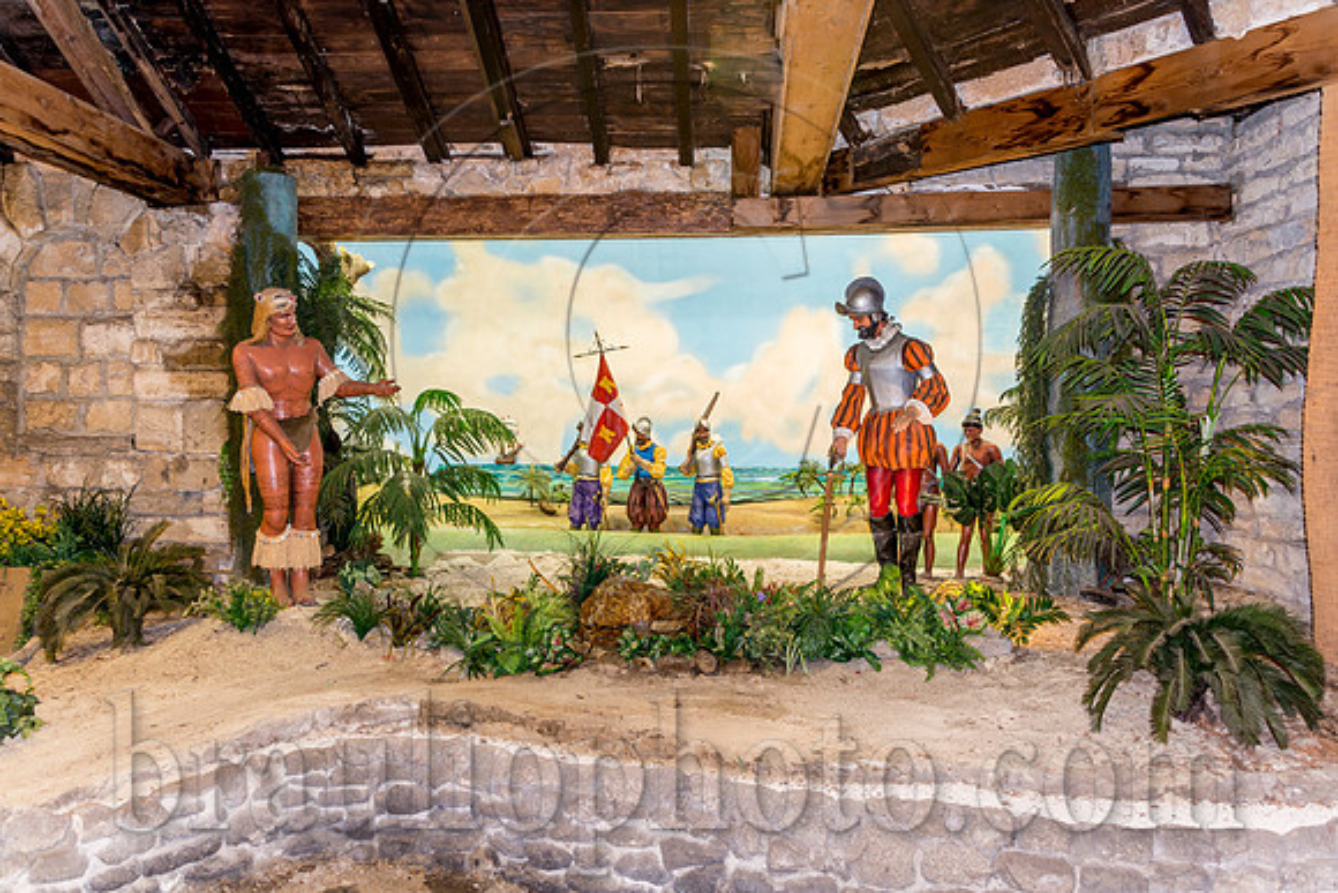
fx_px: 1041
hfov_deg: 65.5
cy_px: 446
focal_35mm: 28
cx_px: 669
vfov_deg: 46.4
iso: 320
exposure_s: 1/6
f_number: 5
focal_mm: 28
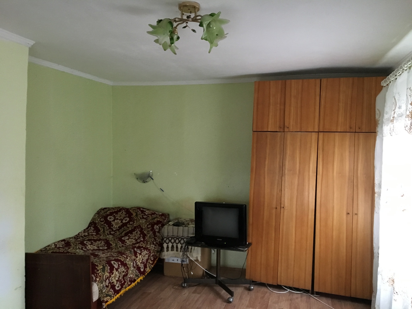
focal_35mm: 29
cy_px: 154
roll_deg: -0.7
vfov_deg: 48.2
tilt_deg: -1.8
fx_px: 345
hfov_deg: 61.7
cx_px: 206
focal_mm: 4.15
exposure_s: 1/17
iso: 250
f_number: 2.2
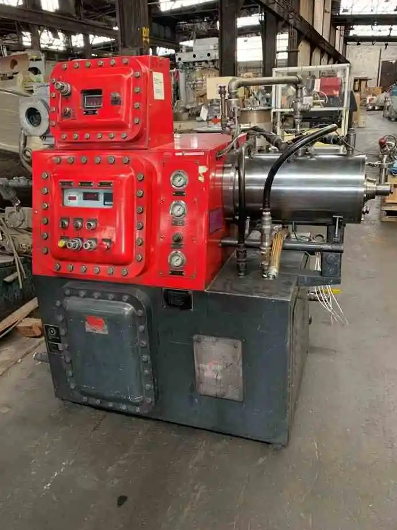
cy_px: 252
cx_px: 196
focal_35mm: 28
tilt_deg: -18.3
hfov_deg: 49.7
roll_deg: +2.3
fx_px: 428
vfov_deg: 63.4
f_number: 1.8
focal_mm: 4.25
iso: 400
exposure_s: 1/40
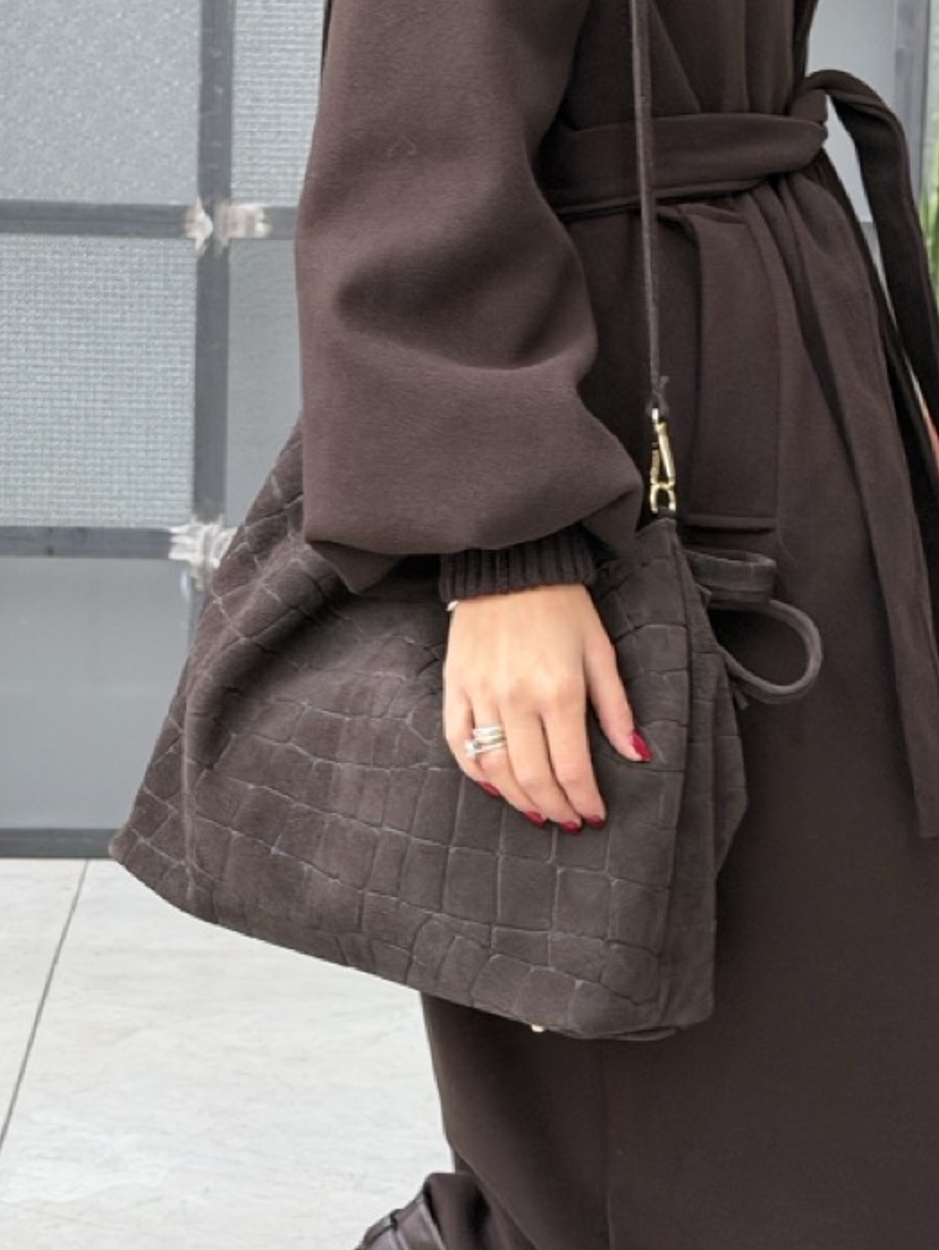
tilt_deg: -3.7
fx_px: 3181
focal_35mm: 88
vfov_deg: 22.2
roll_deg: -0.1
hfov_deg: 16.8
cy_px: 492
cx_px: 398
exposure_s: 1/60
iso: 250
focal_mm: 6.76
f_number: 1.78
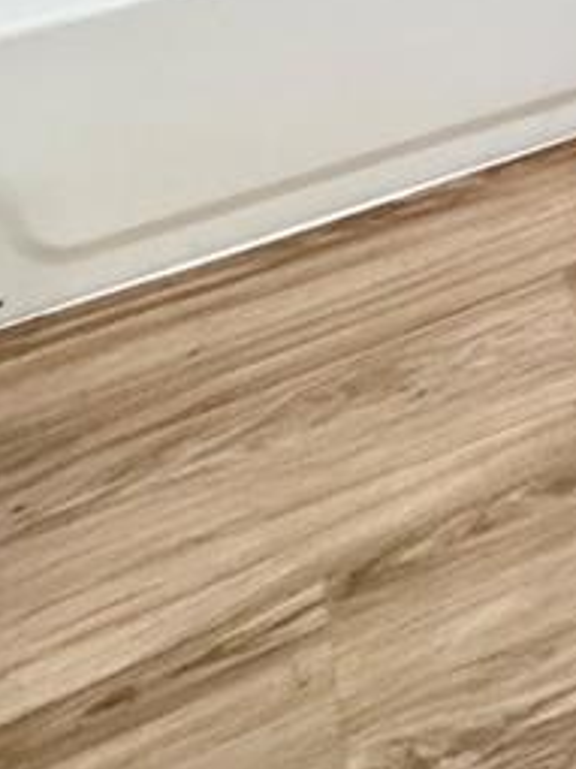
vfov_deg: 19.9
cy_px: -672
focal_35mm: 66
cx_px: 1062
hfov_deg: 17.6
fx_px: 1466
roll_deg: -1.5
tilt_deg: -10.0
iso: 640
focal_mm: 2.22
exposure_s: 1/60
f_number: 2.2
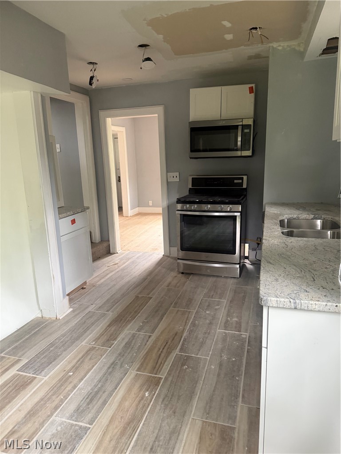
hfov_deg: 56.8
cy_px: 227
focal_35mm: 24
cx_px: 170
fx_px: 315
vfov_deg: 71.6
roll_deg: +1.2
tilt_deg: -12.0
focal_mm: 6.76
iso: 500
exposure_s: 1/60
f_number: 1.78
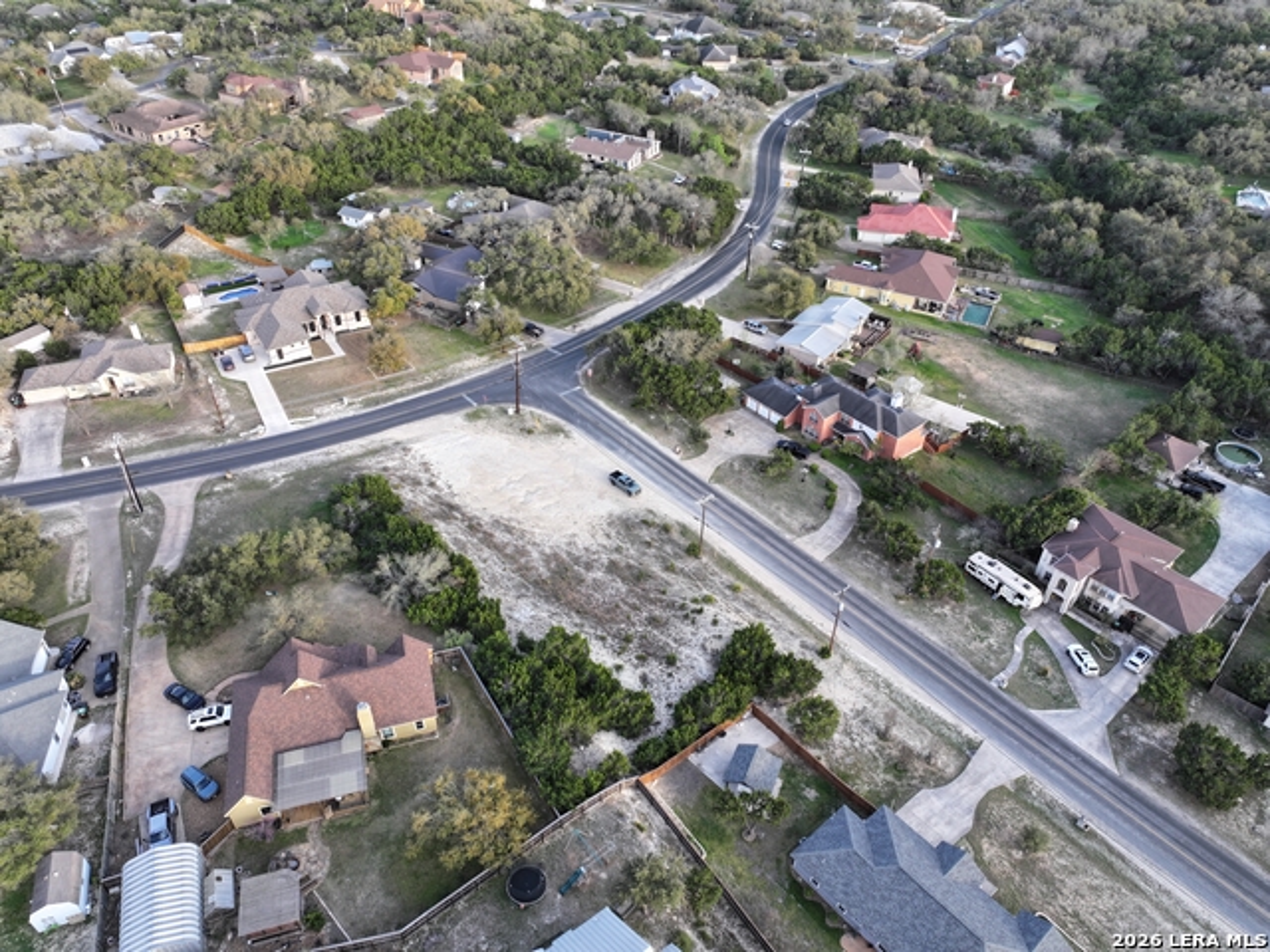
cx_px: 635
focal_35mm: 24
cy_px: 476
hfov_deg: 71.6
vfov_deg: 56.8
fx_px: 881
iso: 100
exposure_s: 1/100
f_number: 2.8
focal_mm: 12.29
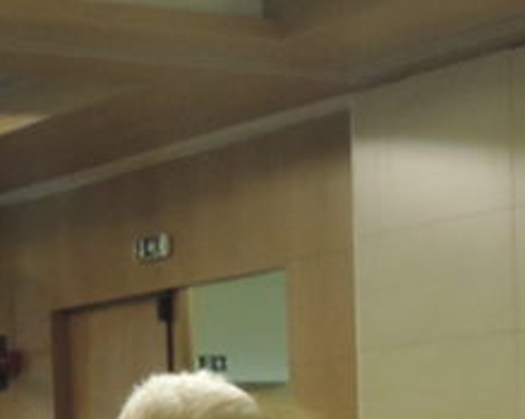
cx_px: -2
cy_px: 690
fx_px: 2128
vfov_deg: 10.7
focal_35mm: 137
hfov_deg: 13.9
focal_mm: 5.3
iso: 400
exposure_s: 1/20
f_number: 3.1
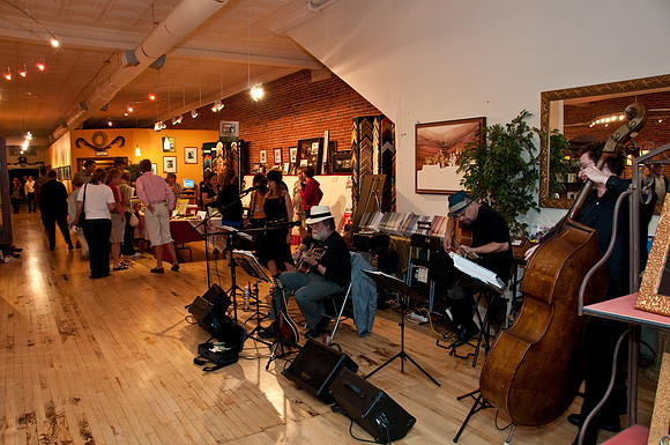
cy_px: 222
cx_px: 335
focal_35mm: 27
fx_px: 502
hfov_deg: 67.5
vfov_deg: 47.8
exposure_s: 1/15
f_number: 6.3
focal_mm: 18
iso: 640
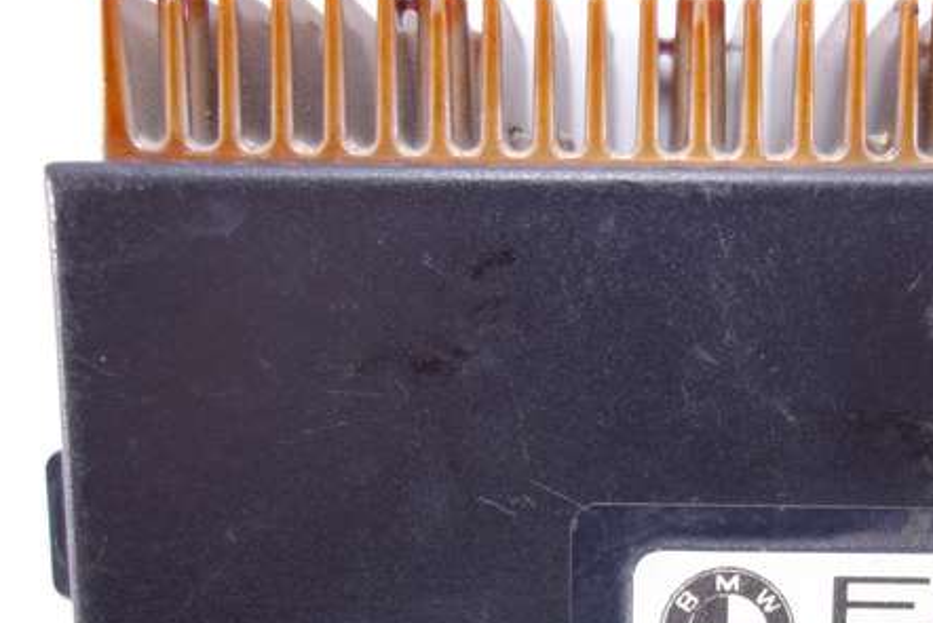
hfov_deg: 37.5
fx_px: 1348
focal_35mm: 52
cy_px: 514
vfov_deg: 25.5
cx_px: 669
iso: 125
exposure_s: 1/50
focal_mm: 10.4
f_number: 1.8
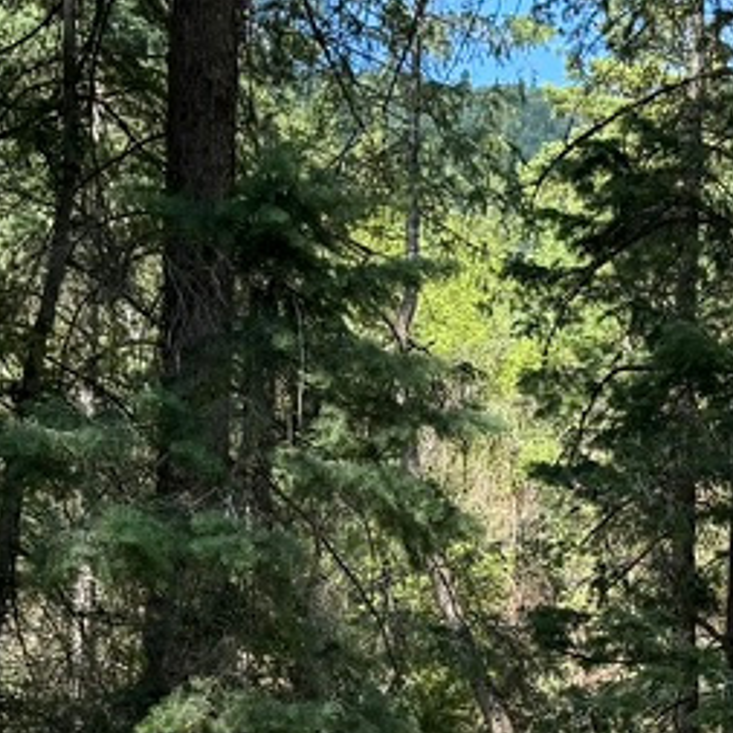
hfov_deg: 19.7
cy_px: 771
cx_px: 704
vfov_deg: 19.5
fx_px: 2060
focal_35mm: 86
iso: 80
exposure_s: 1/715
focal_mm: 6.76
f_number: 1.78
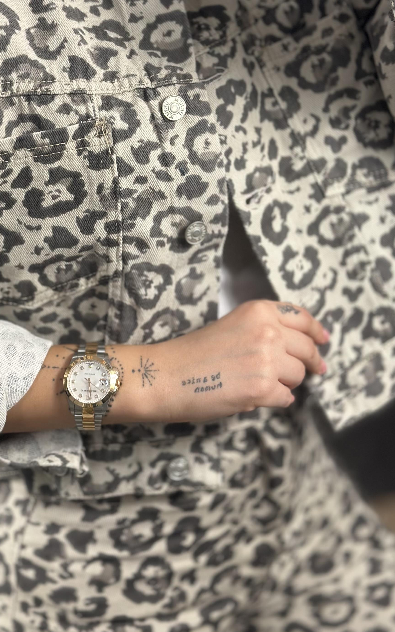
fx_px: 1274
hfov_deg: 17.6
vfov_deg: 27.7
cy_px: 208
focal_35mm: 74
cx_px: 137
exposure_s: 1/100
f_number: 1.78
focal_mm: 6.86
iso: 100
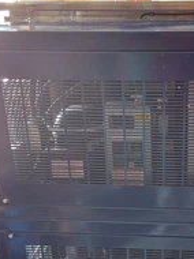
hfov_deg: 24.5
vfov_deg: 32.1
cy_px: 195
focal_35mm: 59
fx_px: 442
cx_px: 143
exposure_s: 1/40
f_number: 1.9
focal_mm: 2.91
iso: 200
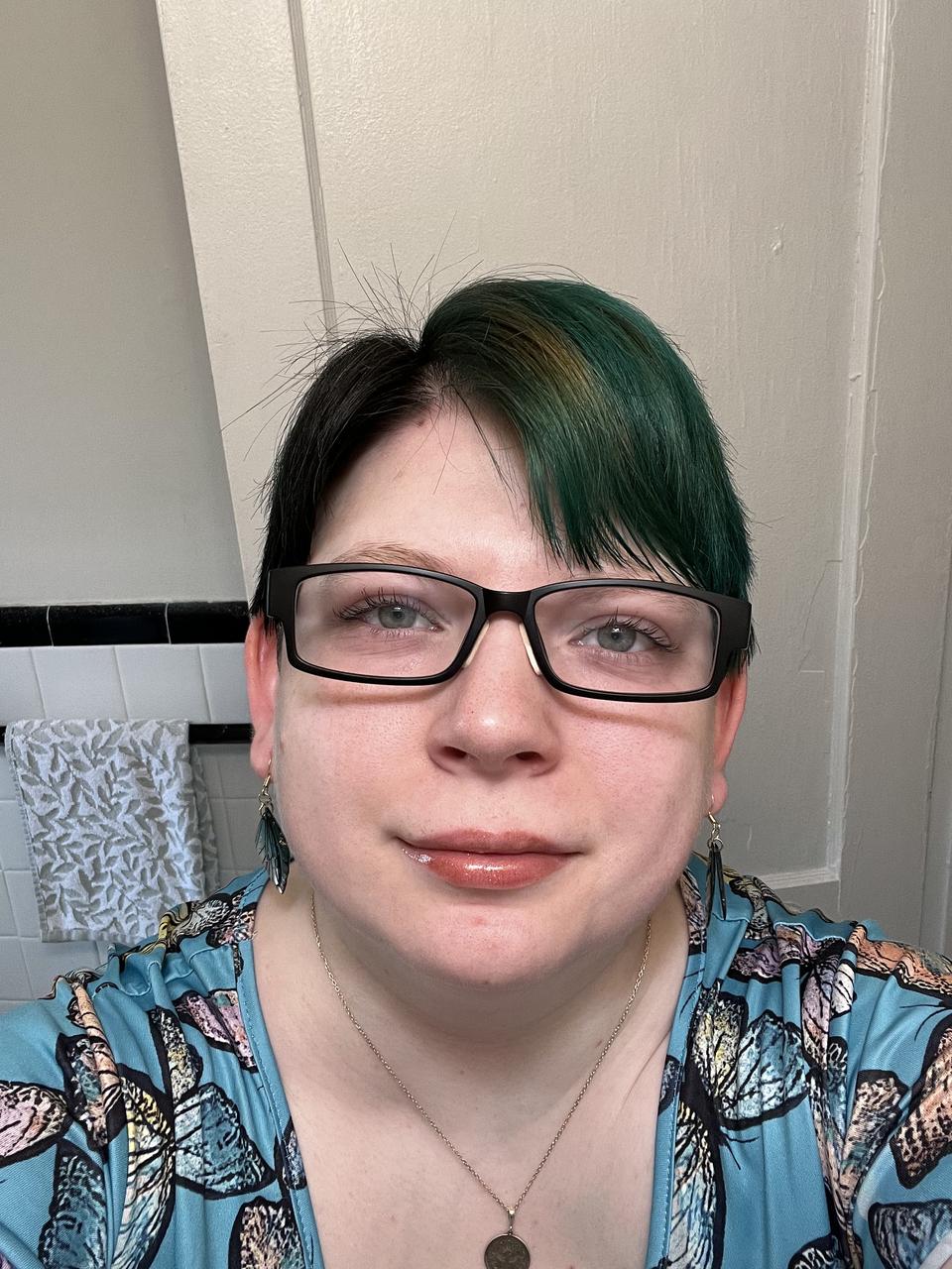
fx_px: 1100
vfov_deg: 60.0
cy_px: 634
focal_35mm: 30
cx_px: 476
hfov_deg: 46.8
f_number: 2.2
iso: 100
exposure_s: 1/60
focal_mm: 2.71
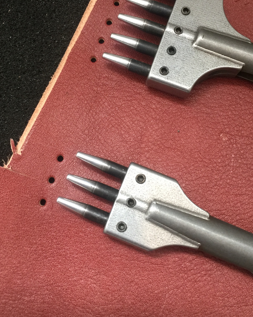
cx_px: 125
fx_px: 365
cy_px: 130
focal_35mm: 39
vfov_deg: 46.6
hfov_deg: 38.2
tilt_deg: -79.0
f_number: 2.2
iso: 80
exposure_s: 1/17
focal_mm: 4.15
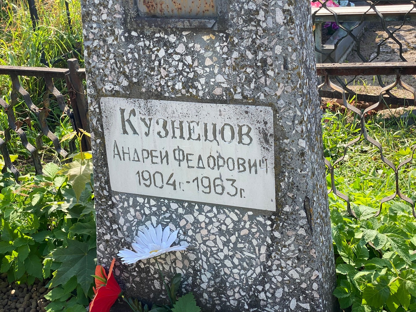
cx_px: 208
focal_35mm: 52
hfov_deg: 36.8
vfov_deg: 28.0
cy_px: 156
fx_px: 625
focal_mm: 6
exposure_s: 1/417
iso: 20
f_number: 2
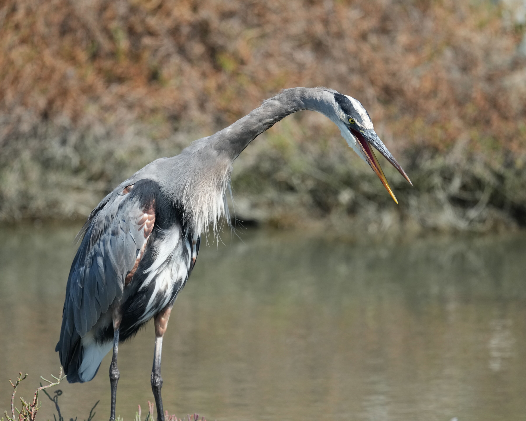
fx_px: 9839
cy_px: 210
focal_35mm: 632
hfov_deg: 3.1
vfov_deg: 2.5
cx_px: 248
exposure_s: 1/2500
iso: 1000
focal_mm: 560
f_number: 6.3
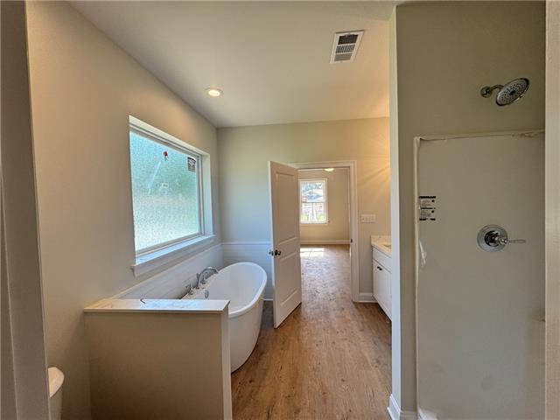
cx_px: 280
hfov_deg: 102.1
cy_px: 210
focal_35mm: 14
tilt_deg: -2.3
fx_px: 226
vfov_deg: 85.7
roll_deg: +1.6
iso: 40
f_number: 2.2
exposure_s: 1/157
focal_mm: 2.22
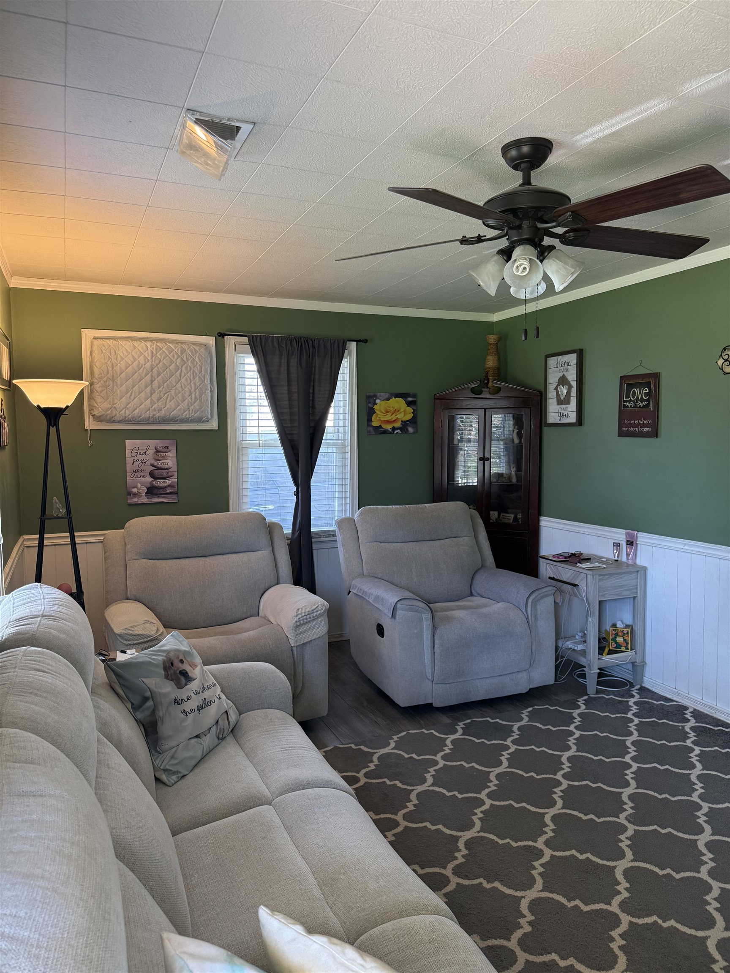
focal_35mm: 24
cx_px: 365
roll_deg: +0.6
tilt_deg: -3.9
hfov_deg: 56.8
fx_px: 675
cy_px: 486
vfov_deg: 71.6
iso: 250
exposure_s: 1/120
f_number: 1.78
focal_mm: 6.76
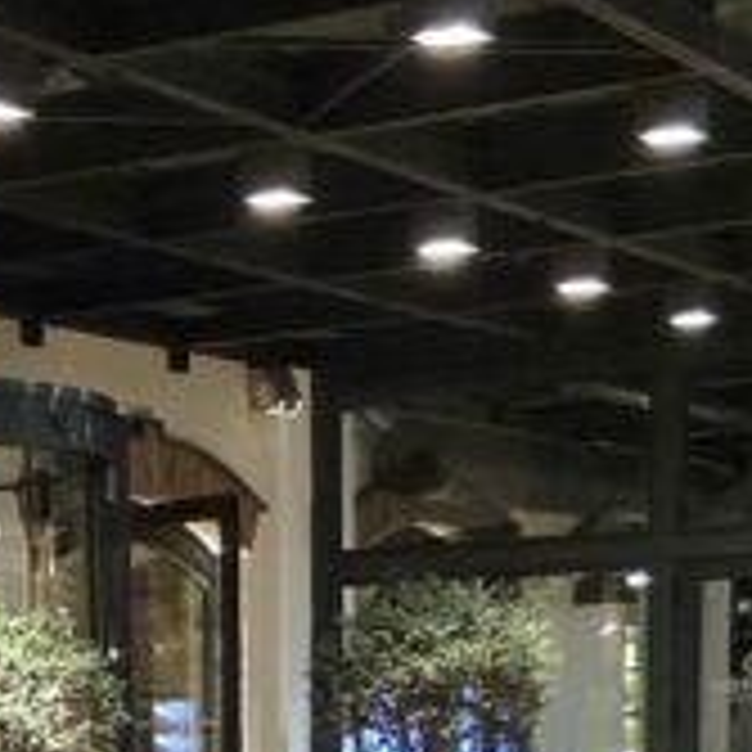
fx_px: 3072
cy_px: 1180
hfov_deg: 13.8
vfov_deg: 13.1
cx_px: 5
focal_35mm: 125
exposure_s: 1/100
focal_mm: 6.25
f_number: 1.7
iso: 2000
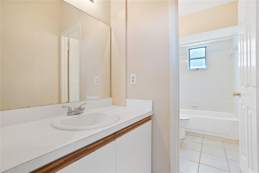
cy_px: 86
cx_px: 130
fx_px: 115
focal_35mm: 16
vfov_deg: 73.7
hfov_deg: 96.7
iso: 640
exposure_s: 1/4
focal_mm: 16
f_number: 8
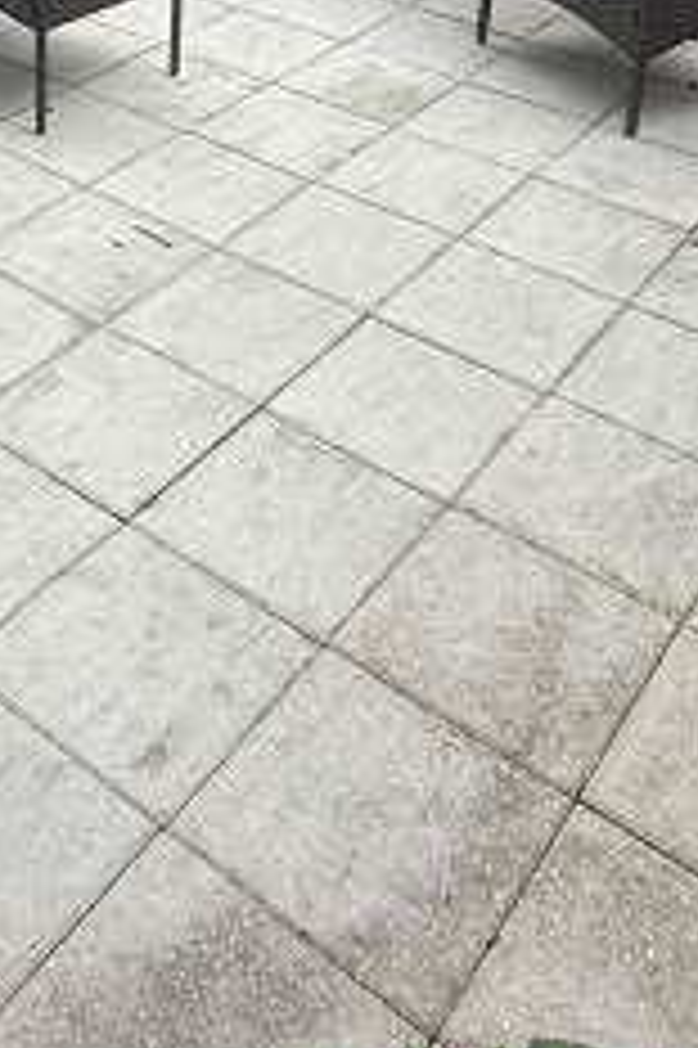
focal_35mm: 50
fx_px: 1456
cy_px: -126
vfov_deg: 34.0
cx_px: 135
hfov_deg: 26.4
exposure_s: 1/625
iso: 50
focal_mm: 2.22
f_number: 2.2
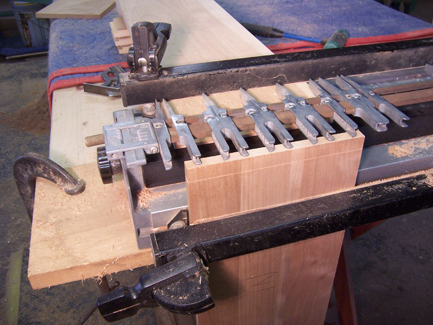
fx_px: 413
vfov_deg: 42.9
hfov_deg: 55.4
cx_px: 216
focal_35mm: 33
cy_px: 162
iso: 140
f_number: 3.4
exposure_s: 1/20
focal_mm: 5.5
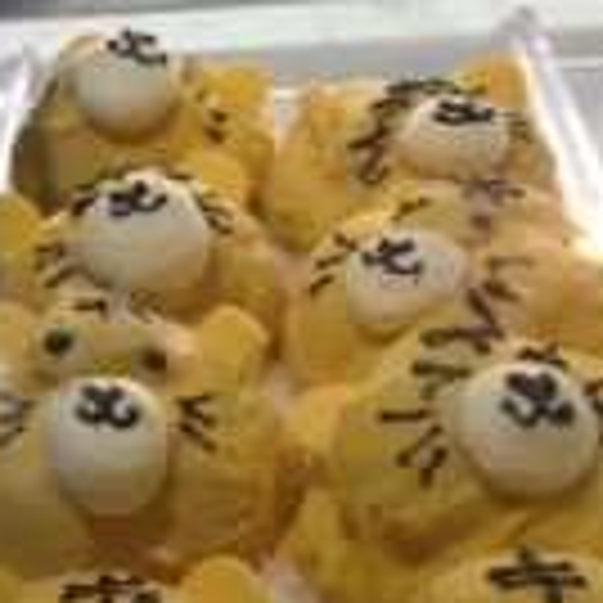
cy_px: 580
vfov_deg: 19.7
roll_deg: +6.8
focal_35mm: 86
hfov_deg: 18.9
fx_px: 1695
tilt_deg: -37.2
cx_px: -153
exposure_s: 1/40
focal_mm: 4.15
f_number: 2.2
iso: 25
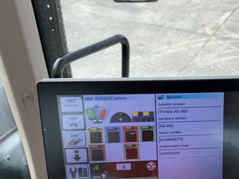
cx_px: 182
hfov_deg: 40.0
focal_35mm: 46
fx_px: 317
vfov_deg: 30.8
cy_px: 139
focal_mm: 3
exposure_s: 1/422
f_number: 1.8
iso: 16
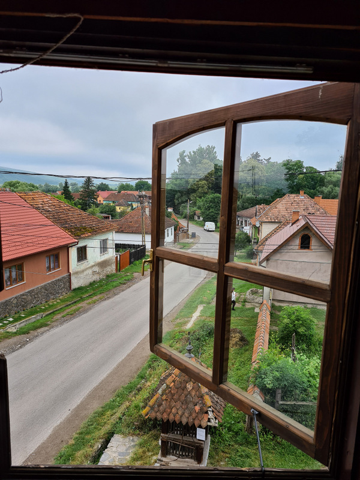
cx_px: 180
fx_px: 361
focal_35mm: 26
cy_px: 240
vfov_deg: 67.3
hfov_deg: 53.1
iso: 50
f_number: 1.8
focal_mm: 5.4
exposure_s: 1/936
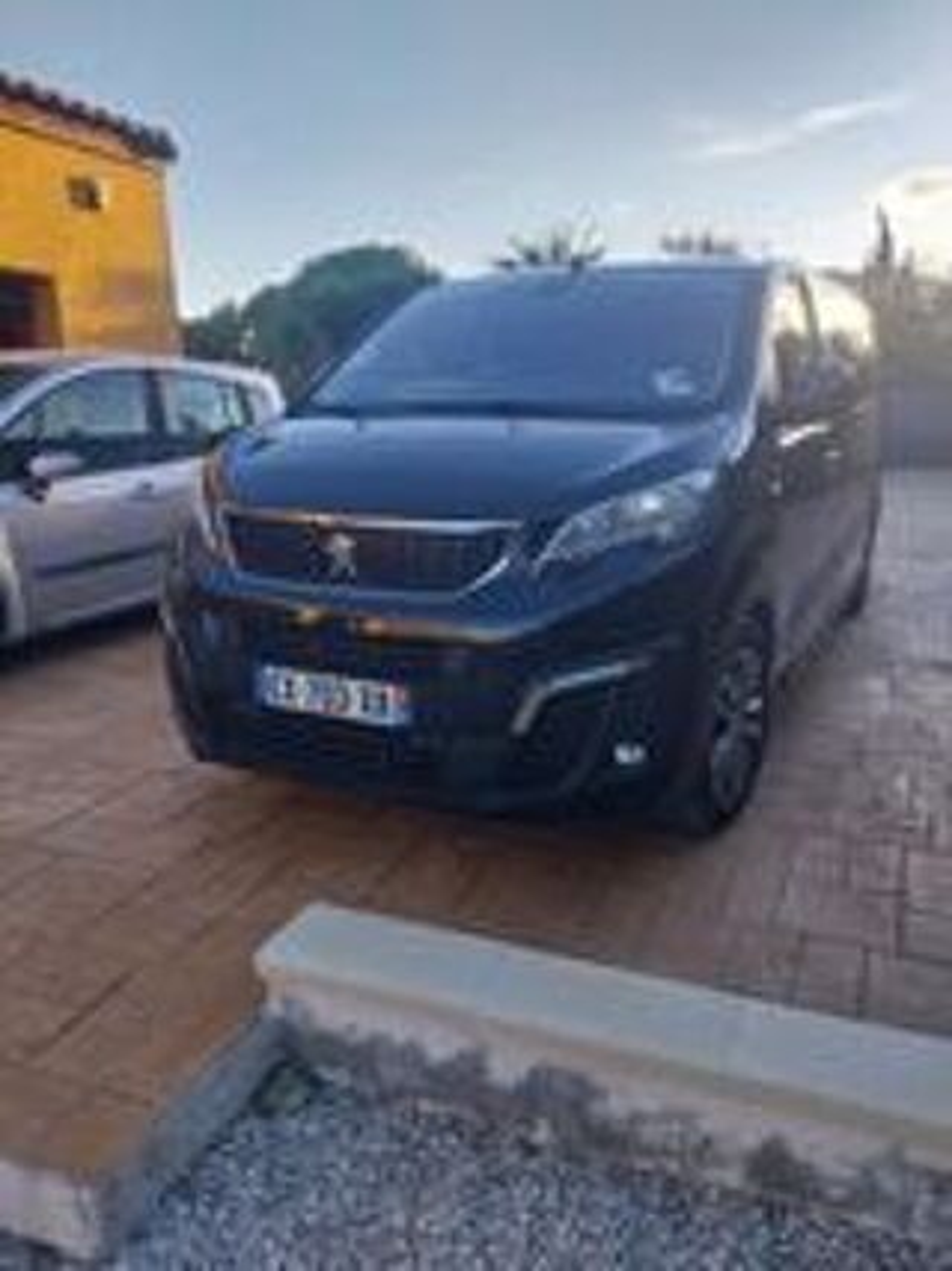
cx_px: 476
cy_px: 636
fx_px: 954
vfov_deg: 67.3
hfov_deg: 53.0
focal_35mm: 26
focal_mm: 4
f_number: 1.8
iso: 25
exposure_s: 1/149
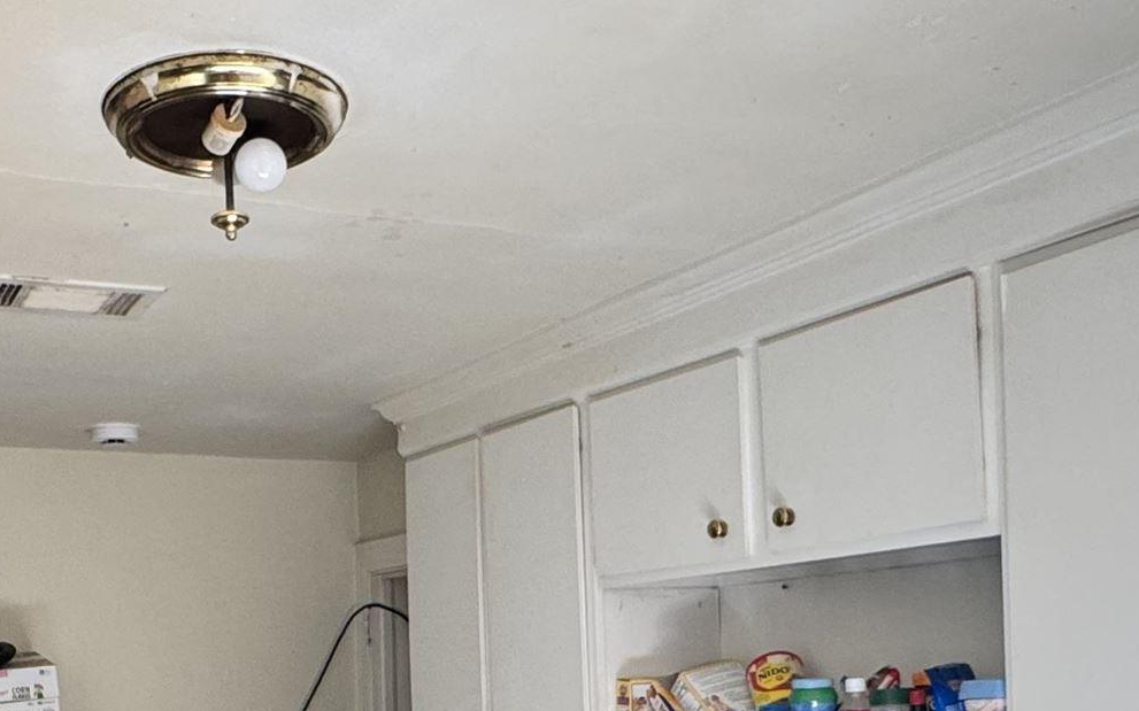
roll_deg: +1.5
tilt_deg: -1.7
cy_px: 700
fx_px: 1428
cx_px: 337
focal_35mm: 46
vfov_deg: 26.6
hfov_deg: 42.6
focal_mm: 2.22
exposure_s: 1/99
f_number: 2.2
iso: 160
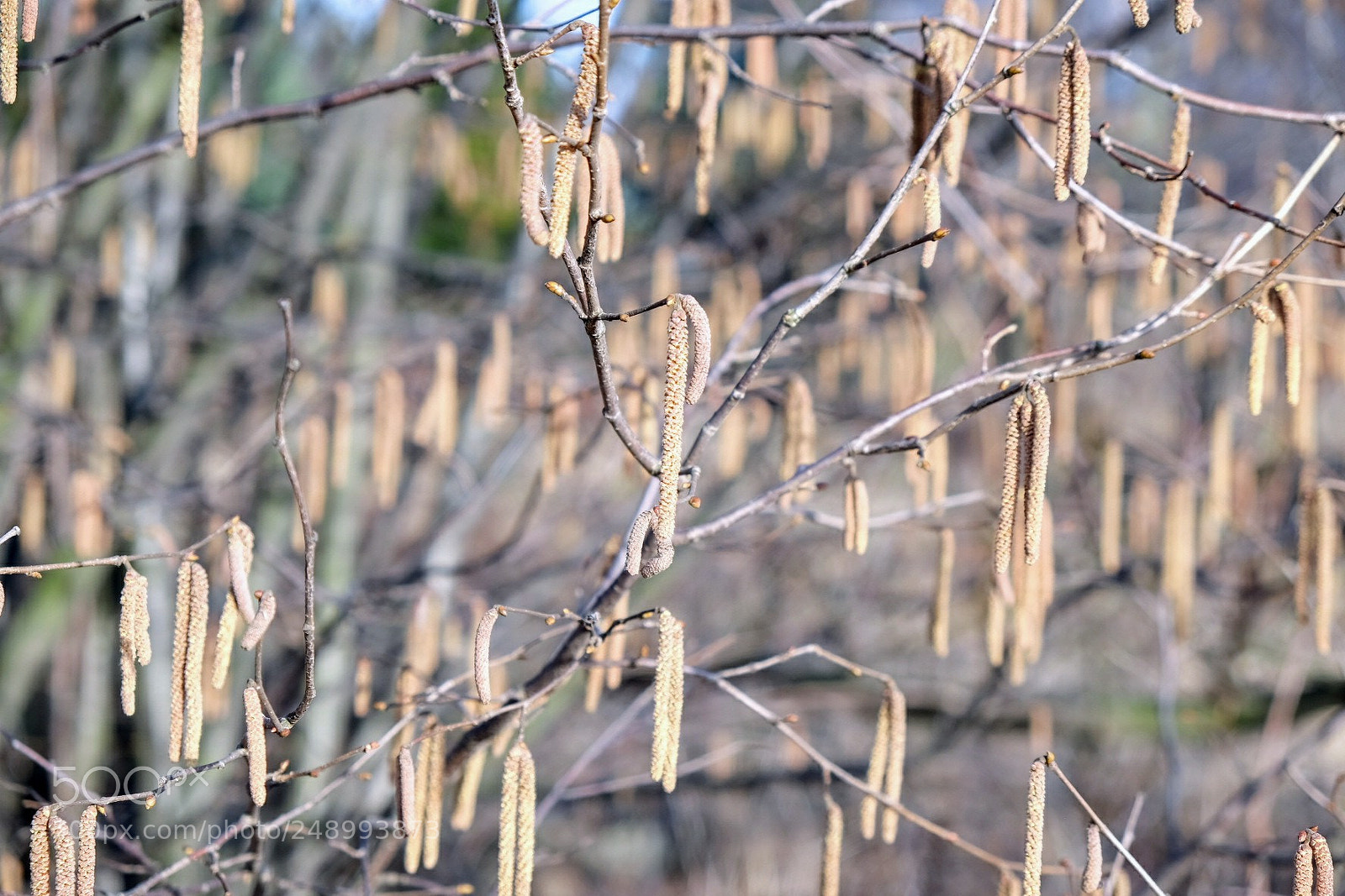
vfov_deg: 16.5
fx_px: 3101
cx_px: 672
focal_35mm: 83
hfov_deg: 24.5
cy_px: 448
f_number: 5
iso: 200
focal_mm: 55
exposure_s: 1/140
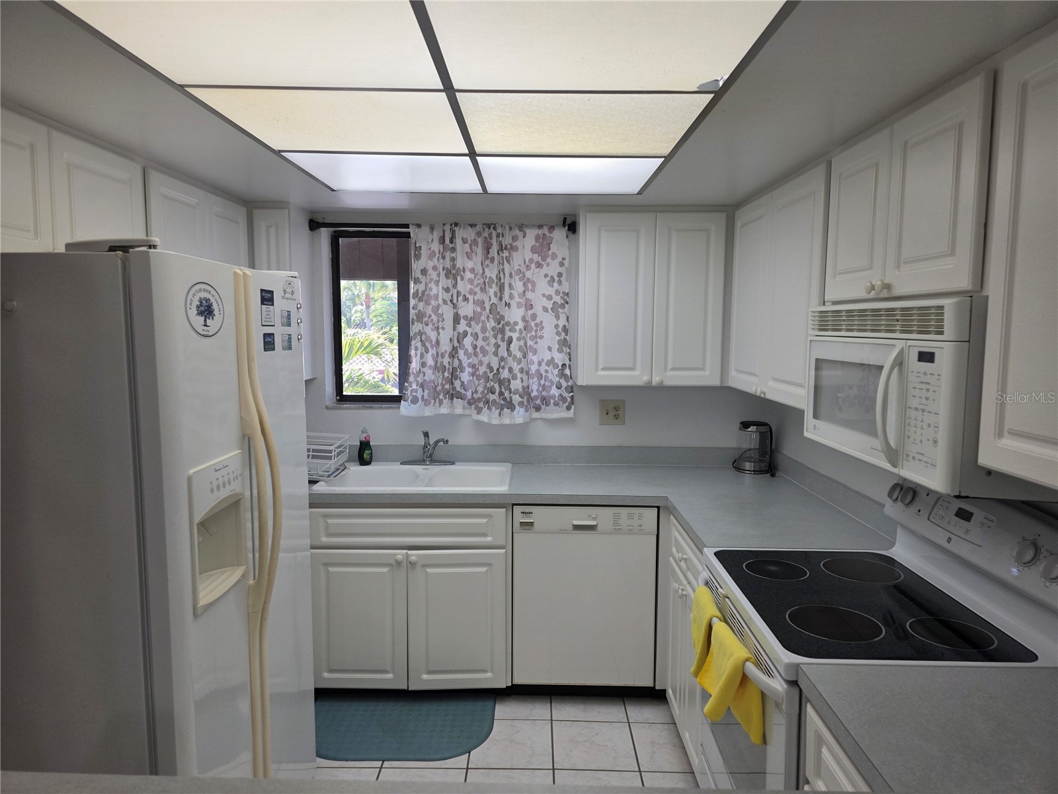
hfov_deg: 73.9
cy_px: 397
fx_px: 703
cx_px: 529
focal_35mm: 23
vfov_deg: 58.9
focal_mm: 6.3
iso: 40
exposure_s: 1/120
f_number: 1.7
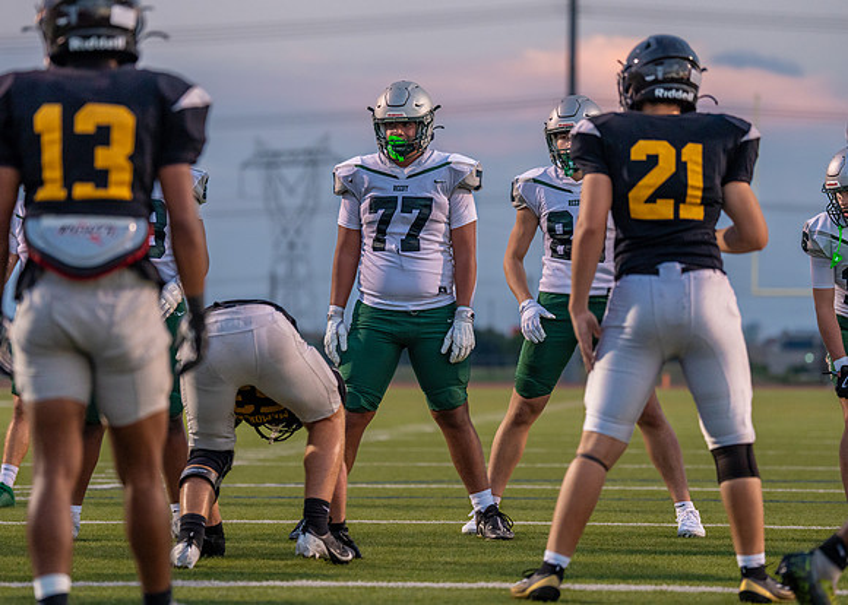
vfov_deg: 9.8
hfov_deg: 13.7
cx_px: 409
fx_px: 3540
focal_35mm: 147
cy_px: 266
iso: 2000
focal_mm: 124
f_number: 2.8
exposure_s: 1/1000
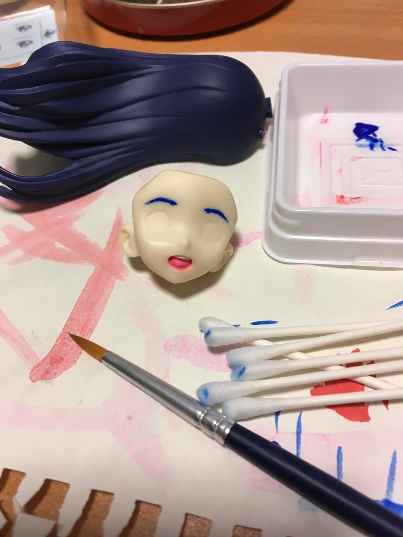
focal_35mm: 29
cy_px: 268
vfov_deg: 61.7
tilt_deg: -54.1
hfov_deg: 48.2
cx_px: 202
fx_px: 450
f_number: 2.2
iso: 50
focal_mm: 4.15
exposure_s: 1/30
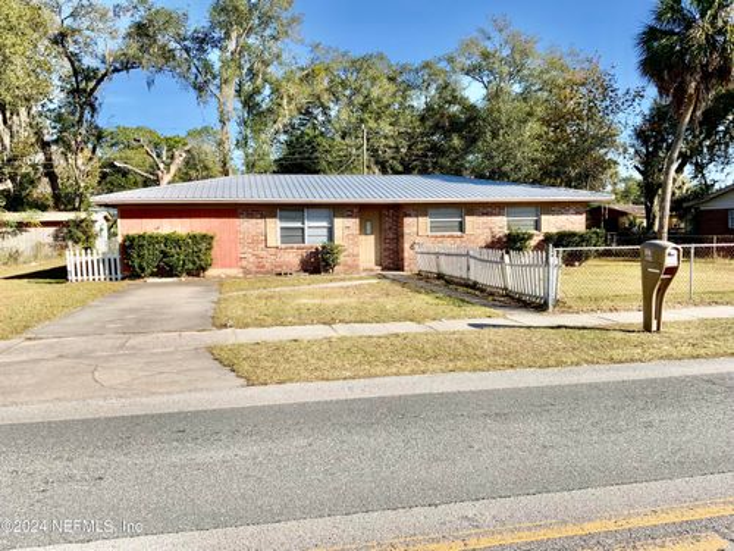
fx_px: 615
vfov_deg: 48.2
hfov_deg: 61.7
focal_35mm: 29
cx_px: 367
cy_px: 276
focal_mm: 3
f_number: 1.8
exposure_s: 1/1451
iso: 16
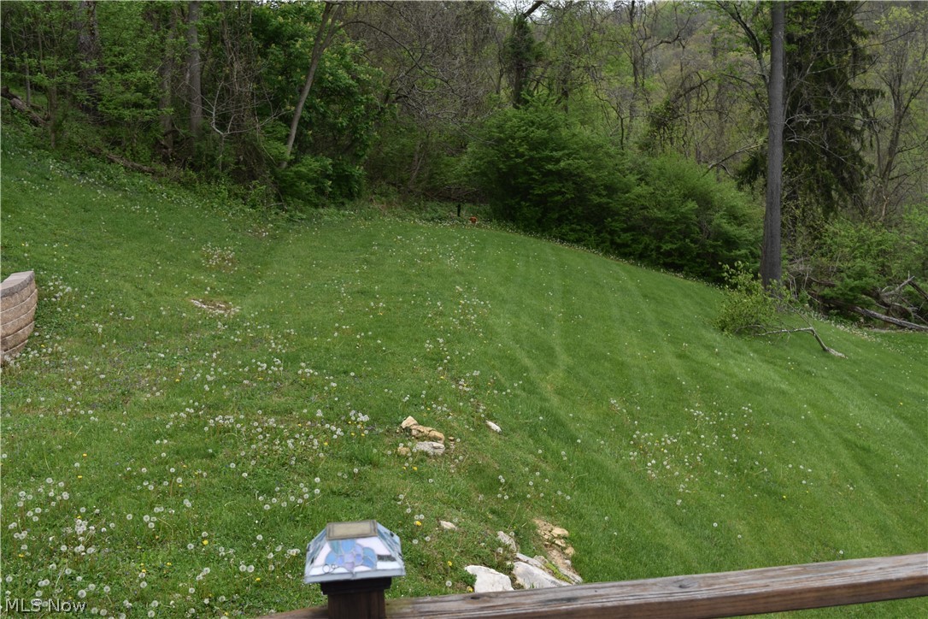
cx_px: 464
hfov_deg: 49.6
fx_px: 1005
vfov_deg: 34.2
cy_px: 310
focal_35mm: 39
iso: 200
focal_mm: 26
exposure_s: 1/125
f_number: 5.6
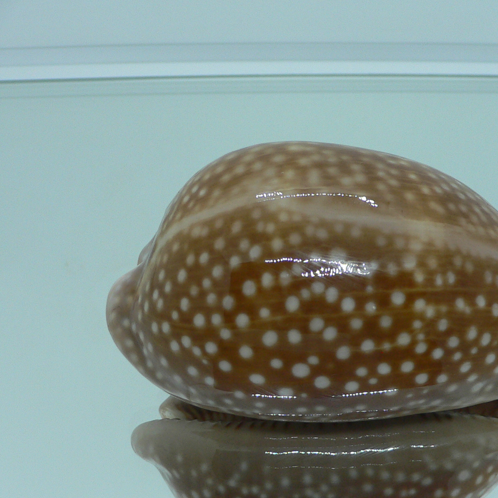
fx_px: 814
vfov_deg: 33.9
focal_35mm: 50
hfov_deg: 33.7
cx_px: 337
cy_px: 293
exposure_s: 1/60
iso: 100
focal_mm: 4.6
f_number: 2.8
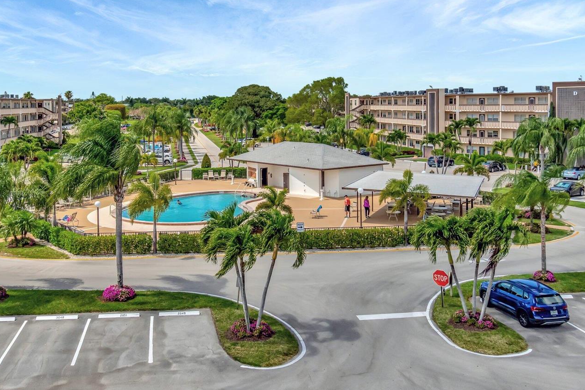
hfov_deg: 50.3
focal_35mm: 38
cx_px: 225
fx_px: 617
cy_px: 152
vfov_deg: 34.9
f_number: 8
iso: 1100
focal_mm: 20
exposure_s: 1/4000
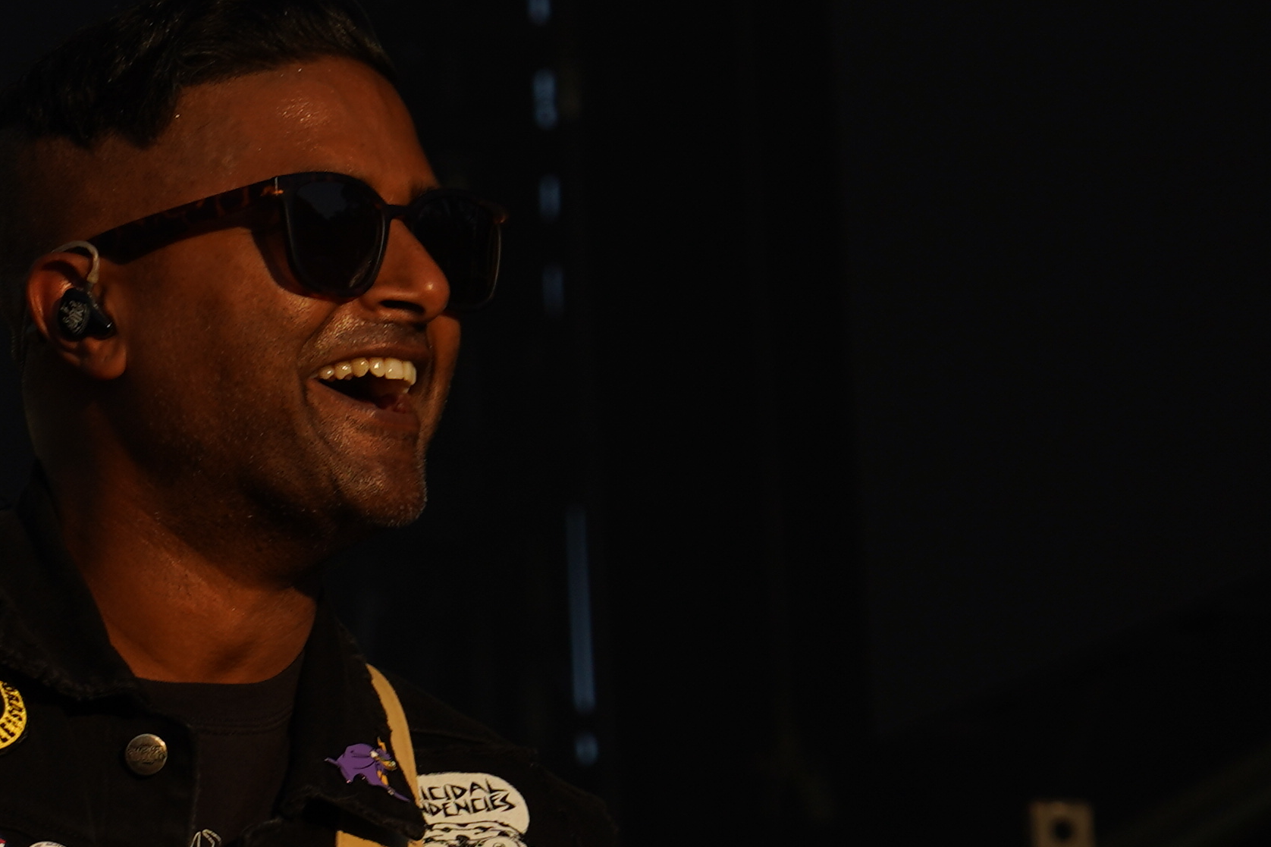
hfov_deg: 5.5
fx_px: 13273
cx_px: 730
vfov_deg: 3.7
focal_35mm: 376
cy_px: 677
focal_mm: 105
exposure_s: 1/500
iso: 100
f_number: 8
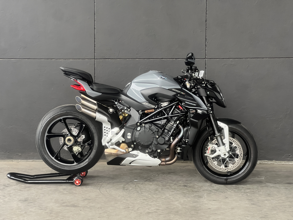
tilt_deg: -5.2
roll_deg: -0.4
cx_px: 146
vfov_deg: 19.1
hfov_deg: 25.3
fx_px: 652
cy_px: 110
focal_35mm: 77
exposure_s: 1/50
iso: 200
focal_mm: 9
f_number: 2.8
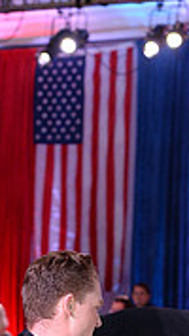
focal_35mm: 280
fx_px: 2497
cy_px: 525
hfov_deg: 4.3
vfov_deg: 7.6
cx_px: 128
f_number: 4
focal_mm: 82
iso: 2000
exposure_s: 1/250
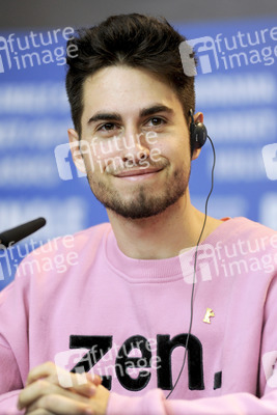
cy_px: 208
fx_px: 2306
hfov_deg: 6.9
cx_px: 138
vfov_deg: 10.3
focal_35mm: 200
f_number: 2.8
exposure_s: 1/400
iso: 1000
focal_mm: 200
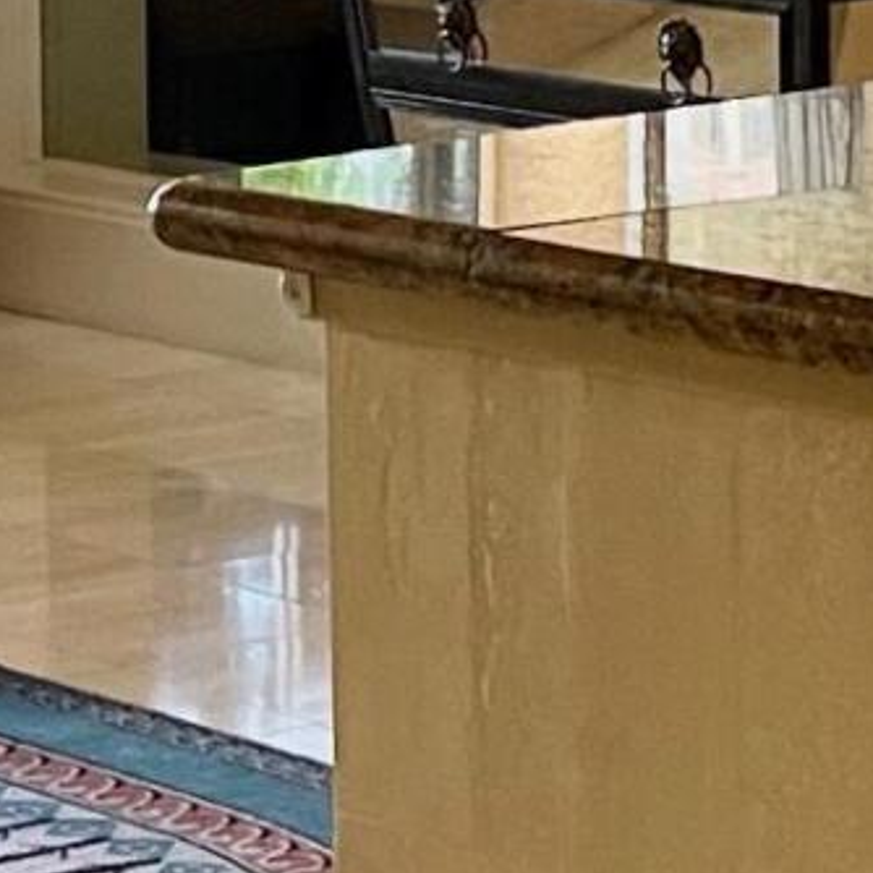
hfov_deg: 8.8
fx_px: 5649
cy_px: -214
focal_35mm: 198
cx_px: 405
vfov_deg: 8.7
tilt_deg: -3.8
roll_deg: +0.8
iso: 80
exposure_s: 1/60
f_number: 1.6
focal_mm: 4.2
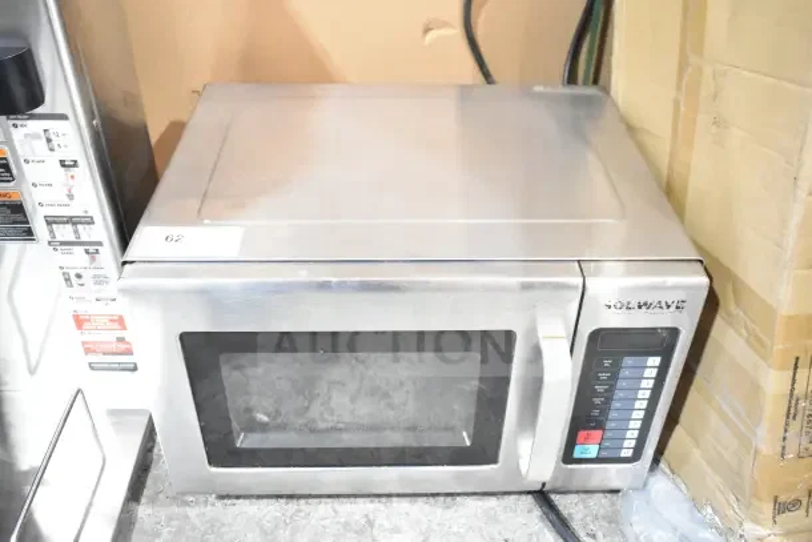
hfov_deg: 57.2
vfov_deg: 40.0
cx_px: 406
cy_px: 271
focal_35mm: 33
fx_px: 744
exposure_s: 1/40
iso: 2200
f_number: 3.8
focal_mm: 22
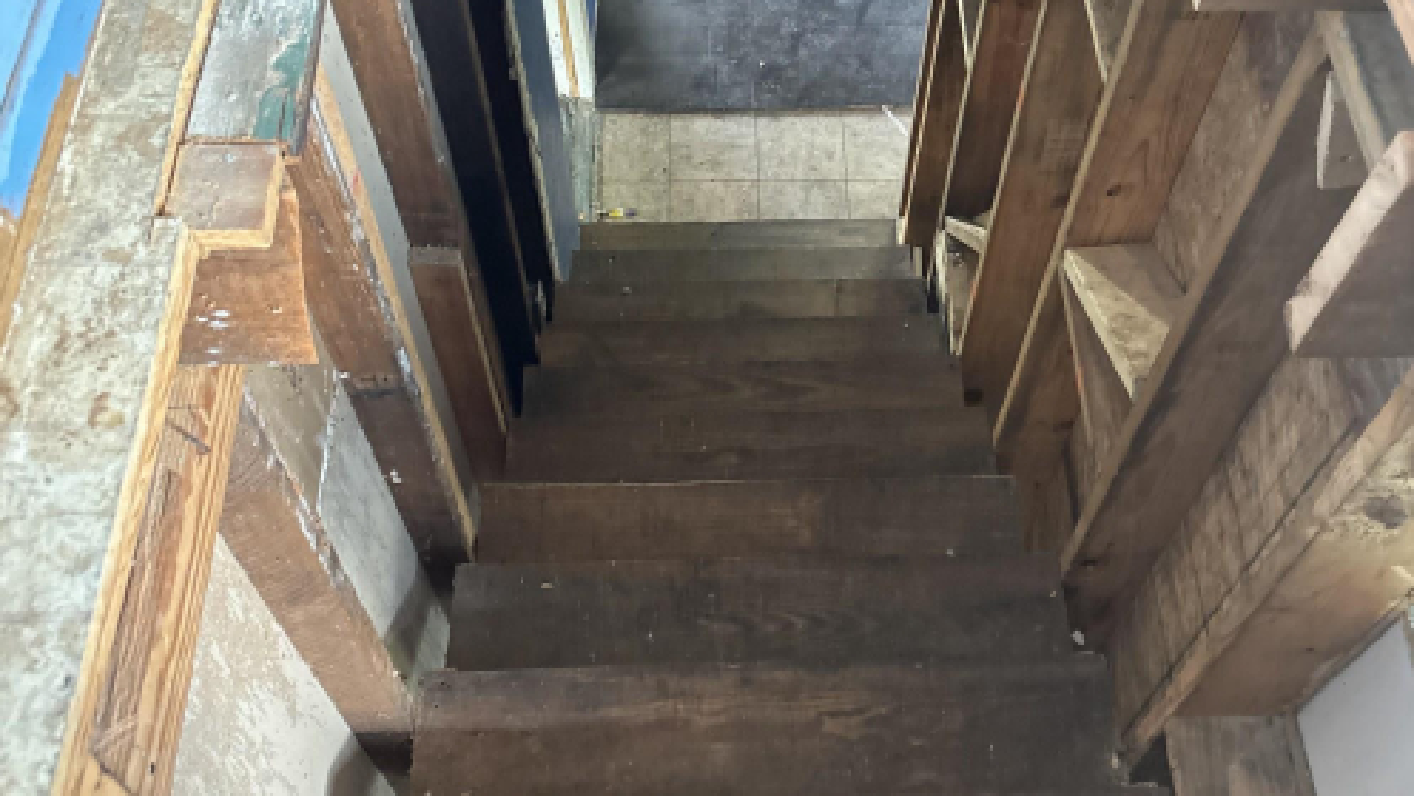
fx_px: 1425
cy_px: 374
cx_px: 708
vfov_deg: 31.2
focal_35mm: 38
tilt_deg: -58.4
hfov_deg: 52.8
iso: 500
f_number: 1.6
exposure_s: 1/58
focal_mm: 5.96
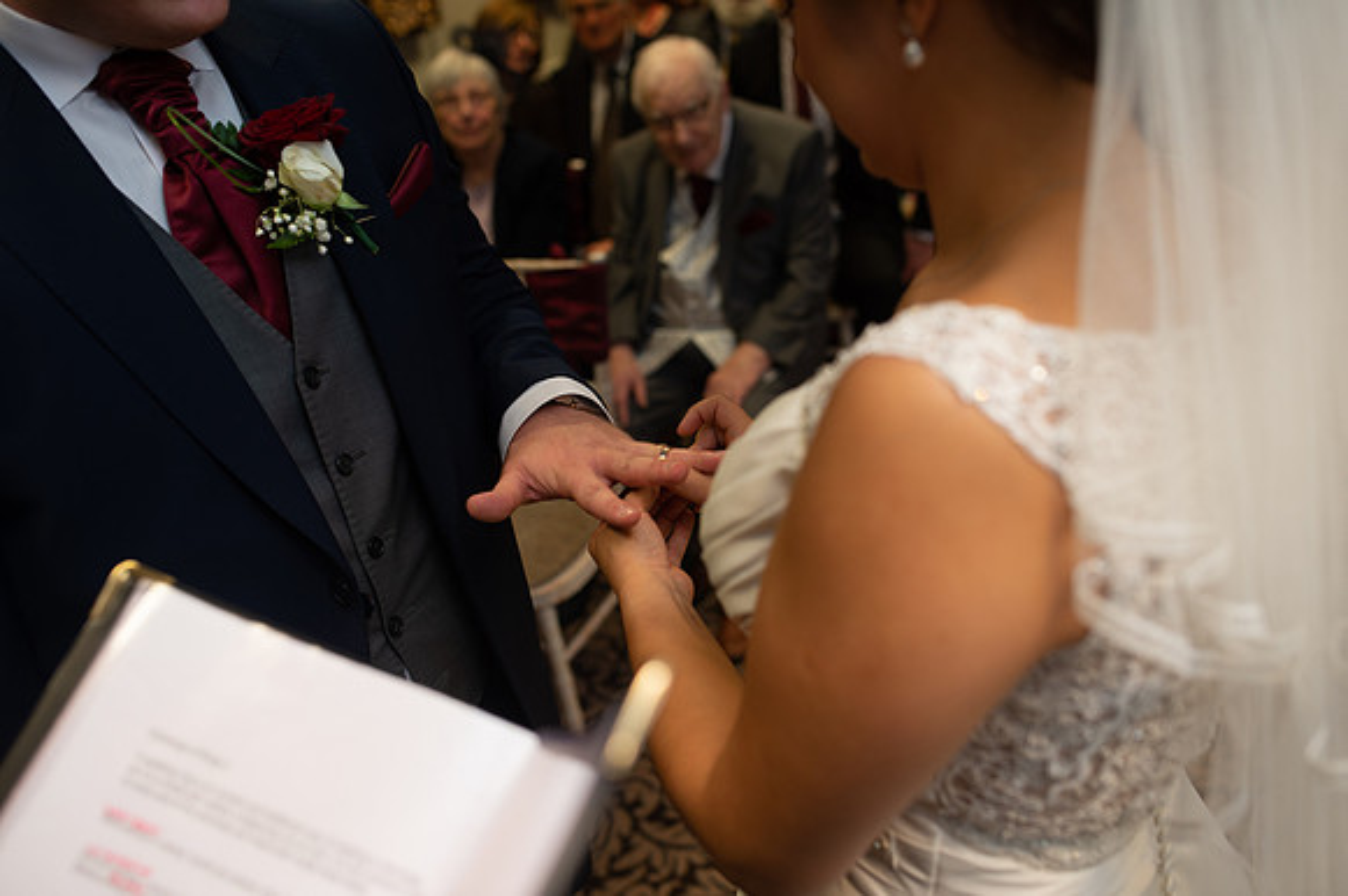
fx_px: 1310
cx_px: 674
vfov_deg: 37.8
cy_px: 448
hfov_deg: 54.5
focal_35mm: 35
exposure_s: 1/100
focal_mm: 35
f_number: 3.2
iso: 320
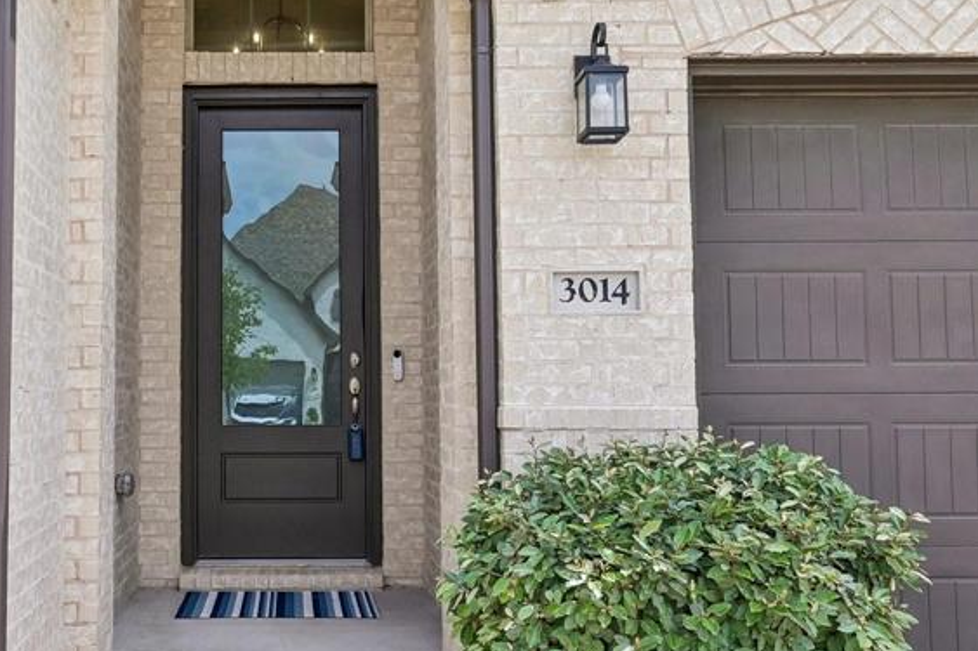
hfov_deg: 47.2
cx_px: 280
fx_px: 1086
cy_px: 309
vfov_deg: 33.4
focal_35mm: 40
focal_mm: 22
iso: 400
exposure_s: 1/640
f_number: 8
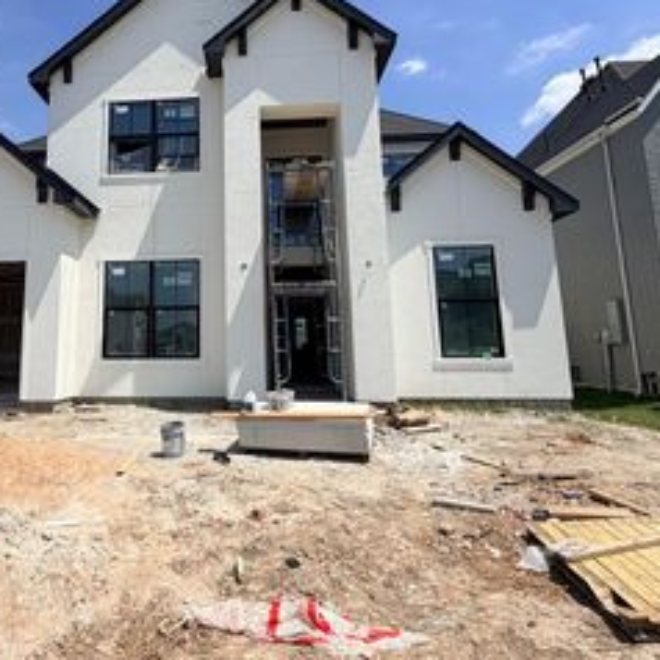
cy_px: 248
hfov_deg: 59.2
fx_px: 561
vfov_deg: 60.2
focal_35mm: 26
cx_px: 208
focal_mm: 2.22
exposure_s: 1/1399
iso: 20
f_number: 2.2
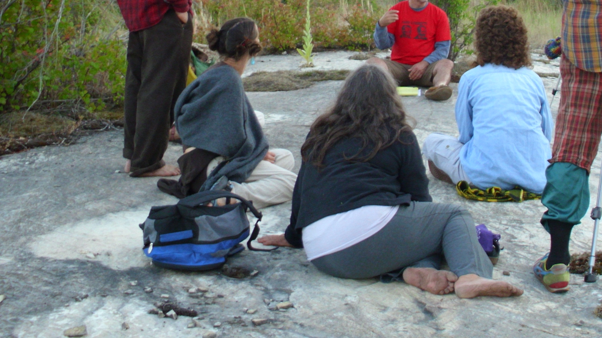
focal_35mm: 73
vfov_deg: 16.3
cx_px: 505
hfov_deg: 28.2
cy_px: 24
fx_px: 1165
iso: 100
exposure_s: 1/60
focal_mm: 6.3
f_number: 2.9
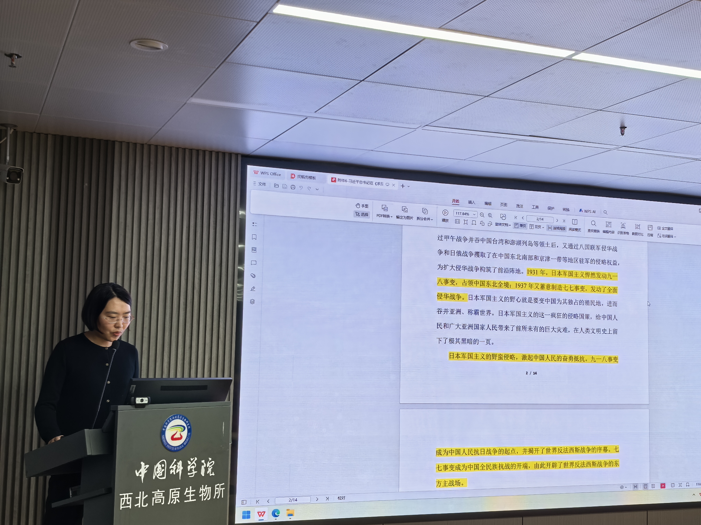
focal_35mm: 45
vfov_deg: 32.2
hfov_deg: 42.1
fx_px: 911
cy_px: 262
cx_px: 350
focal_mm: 6.98
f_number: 2
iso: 200
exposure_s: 1/60
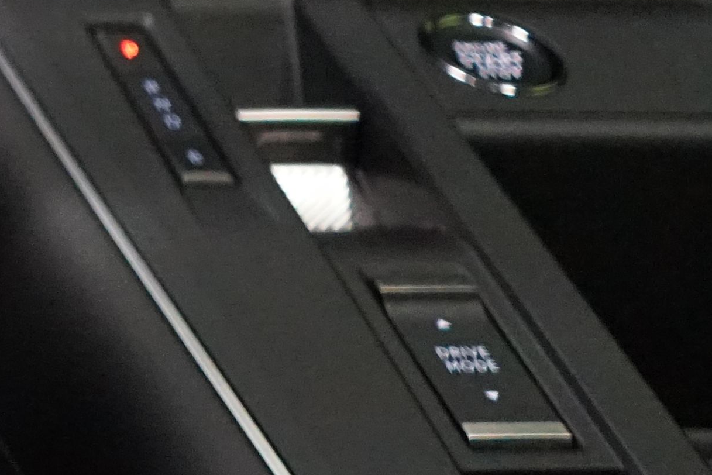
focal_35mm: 138
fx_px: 2730
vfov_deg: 9.2
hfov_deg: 11.9
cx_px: -1010
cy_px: -524
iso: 5000
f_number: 4
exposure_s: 1/60
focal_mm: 28
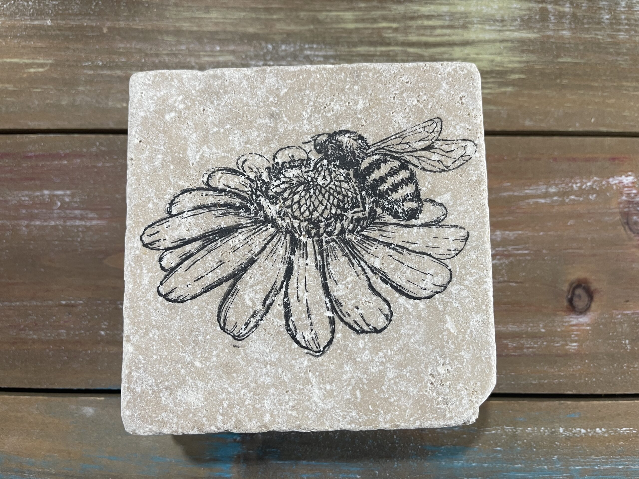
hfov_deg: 69.4
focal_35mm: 25
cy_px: 240
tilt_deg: -84.4
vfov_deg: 54.9
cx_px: 320
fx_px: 461
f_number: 1.6
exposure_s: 1/60
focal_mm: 5.1
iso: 125
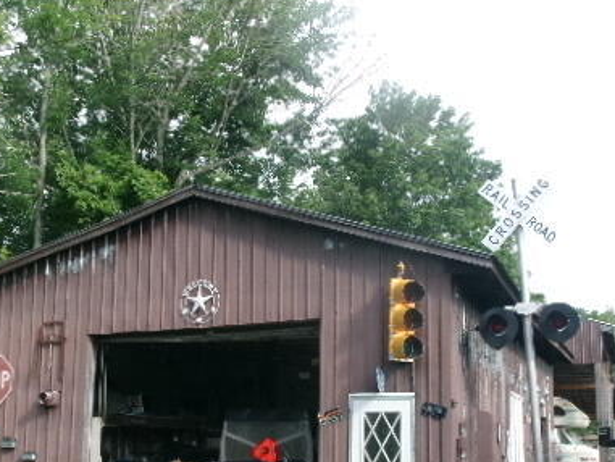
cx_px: 312
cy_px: 325
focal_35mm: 47
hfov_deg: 40.4
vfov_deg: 30.6
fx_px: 835
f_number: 10.8
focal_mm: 5.1
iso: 100
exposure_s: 1/40
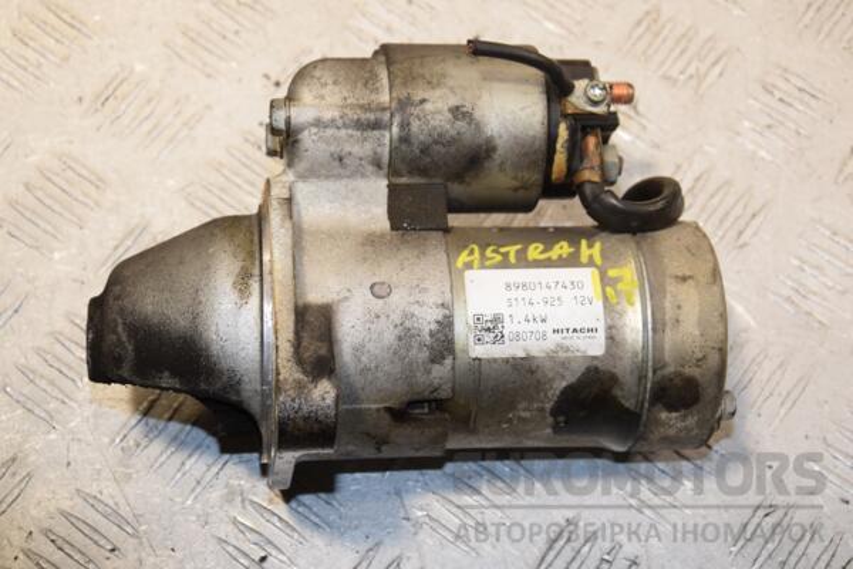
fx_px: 1777
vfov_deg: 18.2
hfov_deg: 27.0
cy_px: 284
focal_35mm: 75
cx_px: 426
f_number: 7.1
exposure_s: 1/200
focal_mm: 50
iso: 800
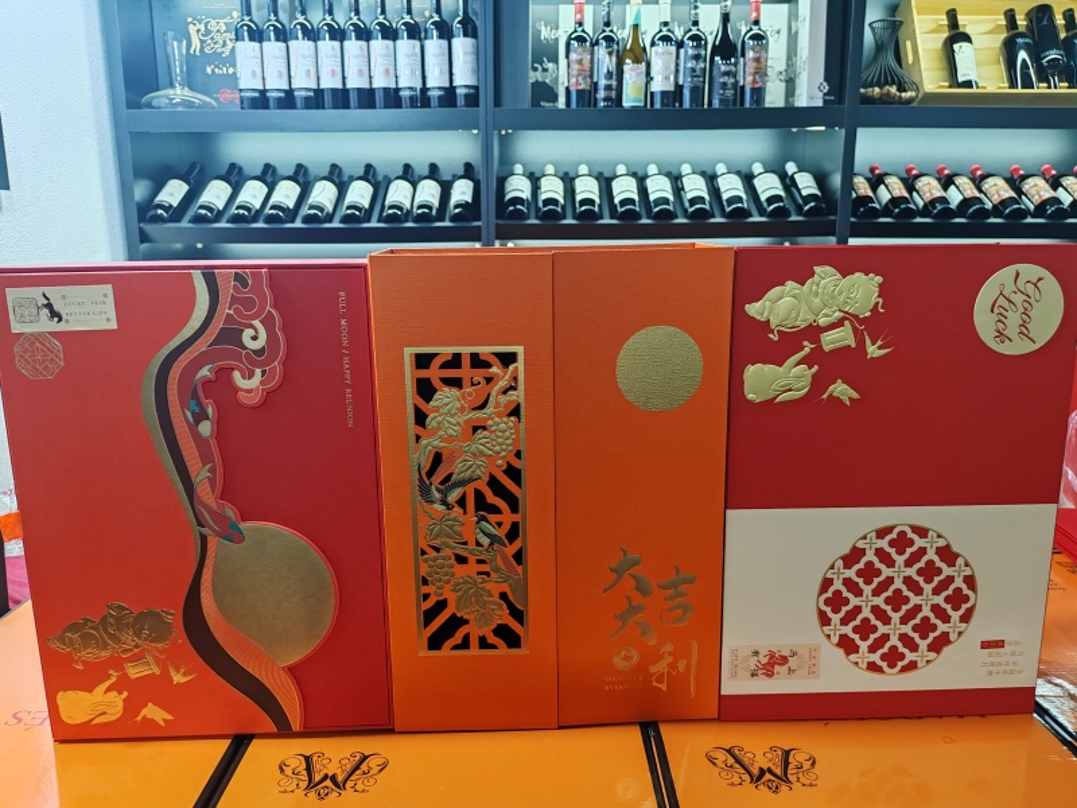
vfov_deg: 51.4
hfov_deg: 65.3
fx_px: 840
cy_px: 404
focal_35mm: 27
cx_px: 538
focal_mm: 6.12
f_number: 1.9
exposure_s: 1/50
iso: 640
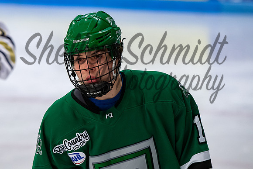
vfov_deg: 4.5
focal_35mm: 306
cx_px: 101
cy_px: 82
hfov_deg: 6.7
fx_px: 2154
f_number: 3.2
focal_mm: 170
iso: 2000
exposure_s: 1/800
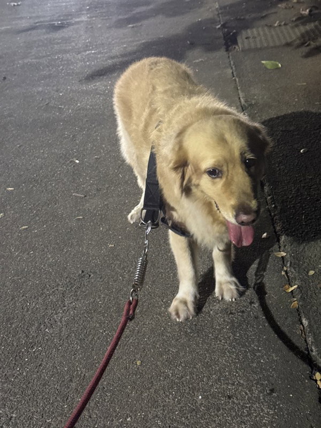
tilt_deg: -28.3
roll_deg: +5.5
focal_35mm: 48
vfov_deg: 39.7
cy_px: 214
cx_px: 160
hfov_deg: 30.3
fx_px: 593
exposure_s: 1/25
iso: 640
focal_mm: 6.76
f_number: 1.78
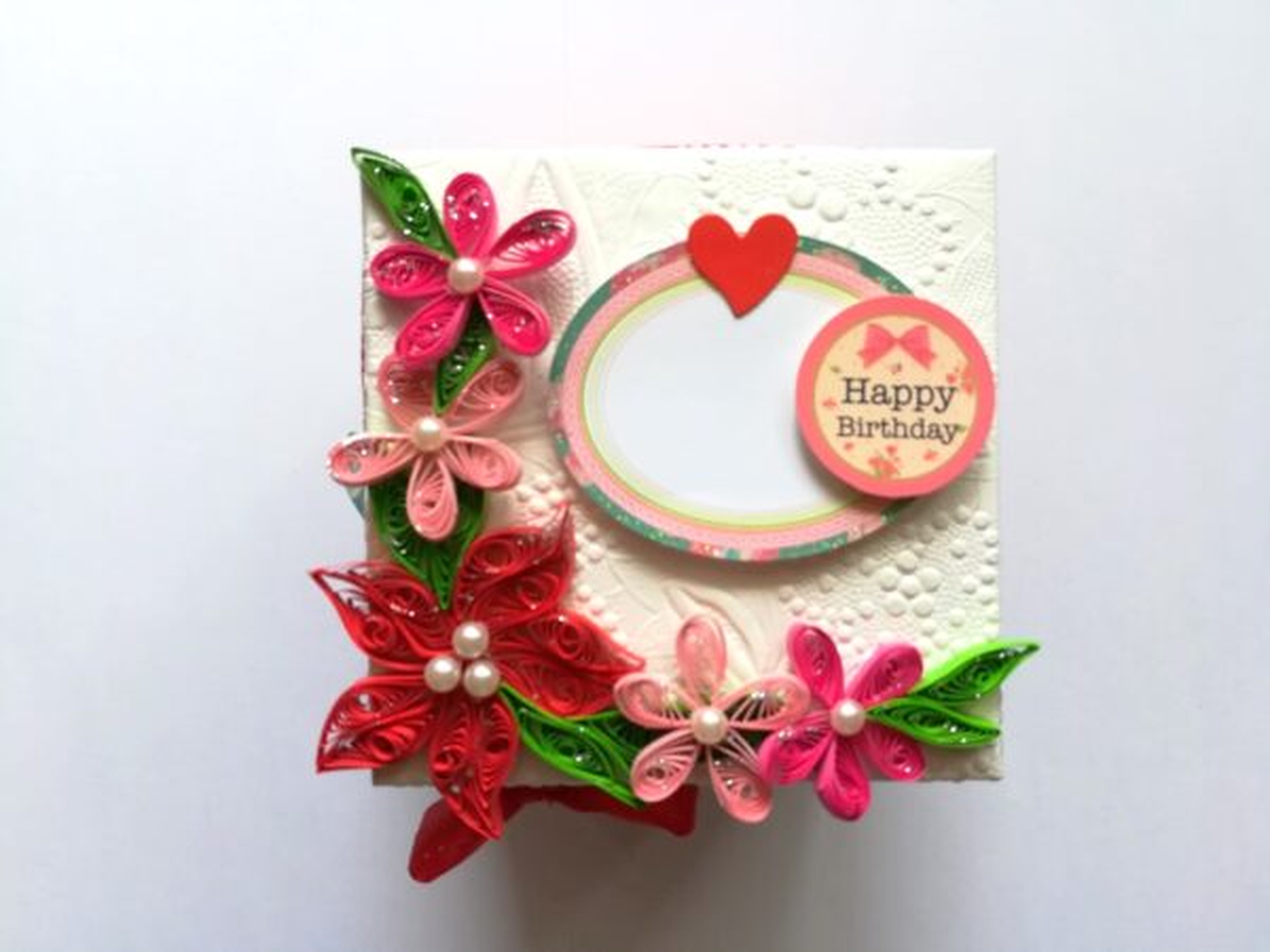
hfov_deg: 67.3
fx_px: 954
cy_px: 476
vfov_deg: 53.1
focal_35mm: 26
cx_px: 635
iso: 64
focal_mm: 3.83
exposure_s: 1/60
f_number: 2.2
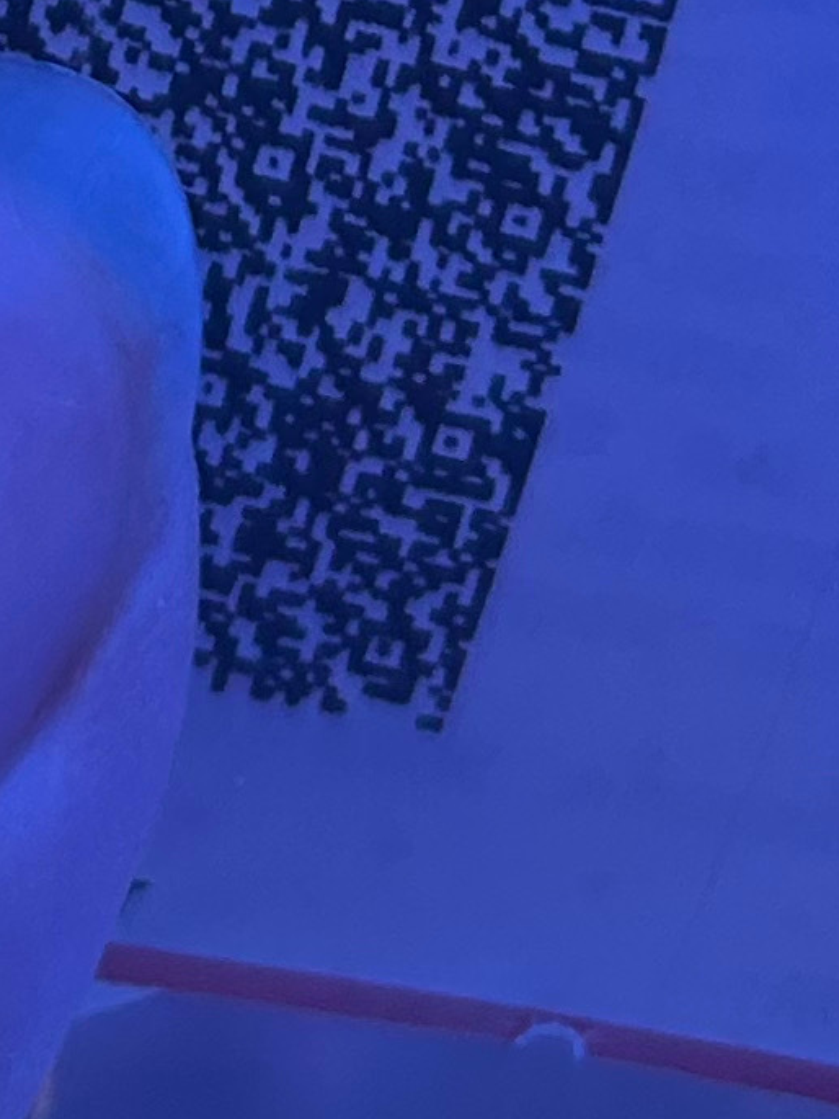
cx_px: -2
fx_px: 4943
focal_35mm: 153
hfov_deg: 9.6
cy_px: -1387
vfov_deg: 11.2
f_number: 1.5
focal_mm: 5.7
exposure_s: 1/121
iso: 125
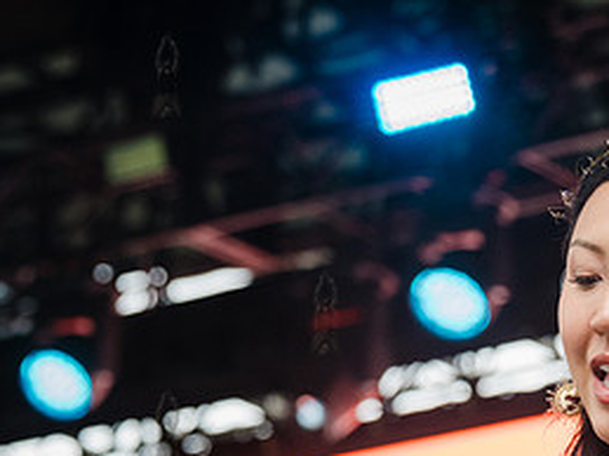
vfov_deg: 5.7
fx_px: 4554
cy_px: 464
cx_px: 660
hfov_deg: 7.6
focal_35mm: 259
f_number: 4.5
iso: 1250
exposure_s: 1/320
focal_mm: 95
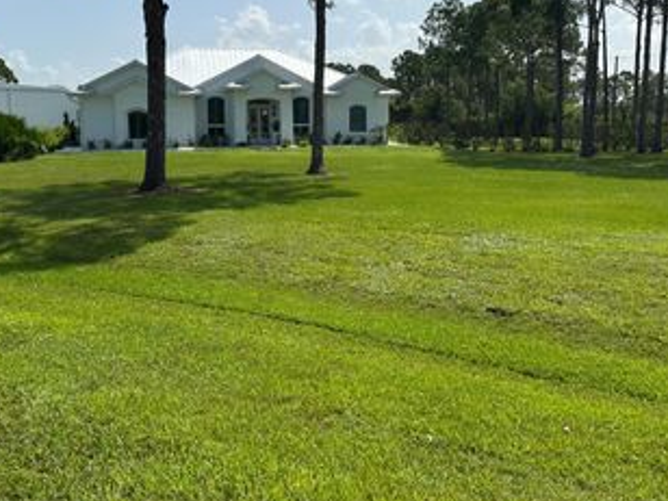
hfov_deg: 47.8
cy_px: 177
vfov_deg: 36.5
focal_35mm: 39
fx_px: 753
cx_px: 306
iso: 80
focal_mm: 6.86
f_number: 1.78
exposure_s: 1/6623
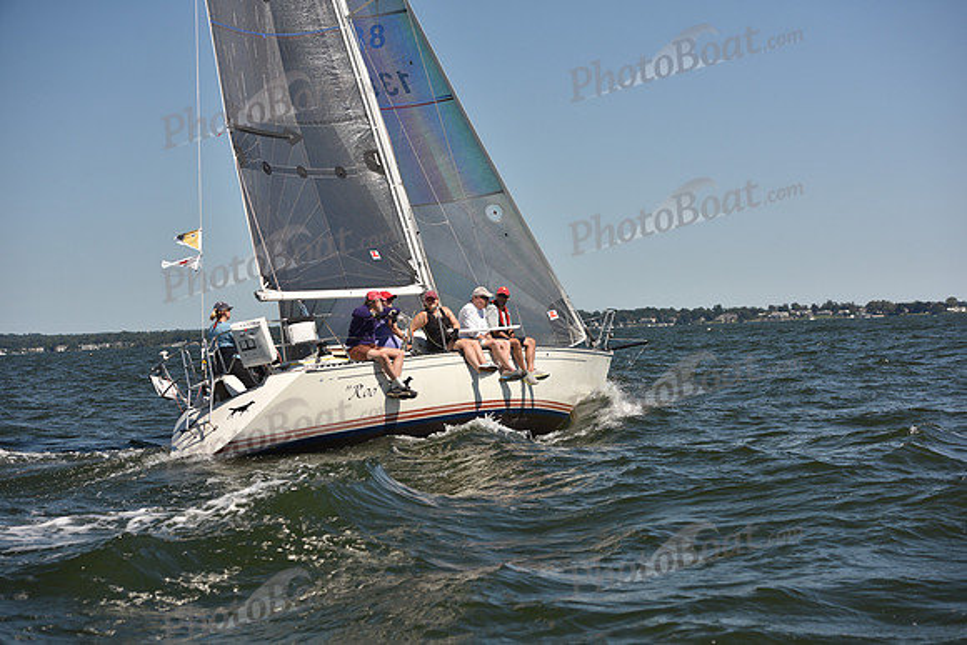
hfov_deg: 28.8
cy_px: 322
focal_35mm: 70
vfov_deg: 19.5
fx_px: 1881
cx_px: 484
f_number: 4.5
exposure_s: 1/1250
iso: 250
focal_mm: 70
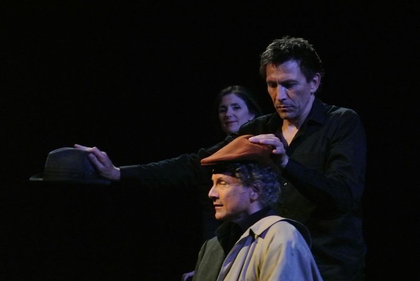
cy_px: 140
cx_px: 210
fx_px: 2090
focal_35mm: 179
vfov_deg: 7.7
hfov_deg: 11.5
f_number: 4.5
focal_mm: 66.4
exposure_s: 1/100
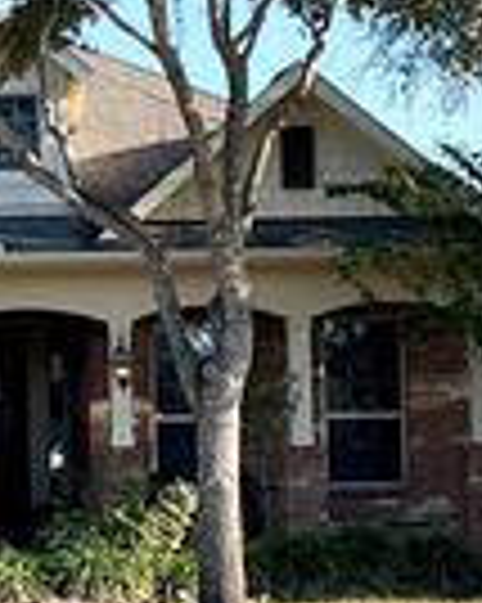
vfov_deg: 18.1
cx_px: -32
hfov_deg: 14.2
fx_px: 1892
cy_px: 326
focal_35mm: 106
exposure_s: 1/1015
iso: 25
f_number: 1.8
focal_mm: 3
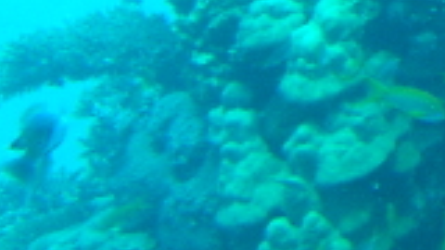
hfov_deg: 13.8
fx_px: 1628
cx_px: 807
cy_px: -254
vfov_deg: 8.3
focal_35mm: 138
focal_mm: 5.7
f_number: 4.9
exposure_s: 1/46.7
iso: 50
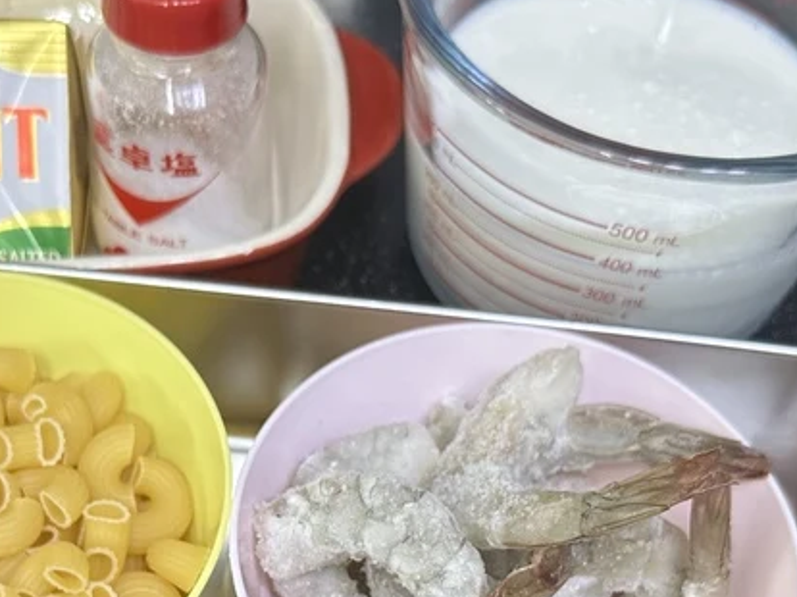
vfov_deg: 24.4
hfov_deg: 33.1
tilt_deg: -57.5
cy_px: 545
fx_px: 1335
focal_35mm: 58
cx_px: 302
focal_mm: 6.86
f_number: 1.78
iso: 160
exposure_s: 1/60
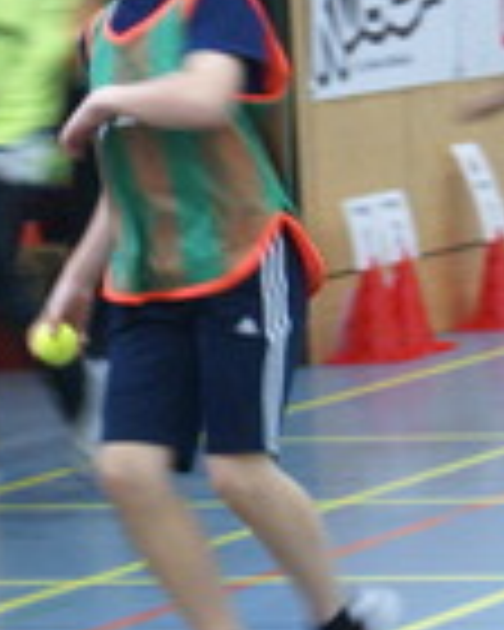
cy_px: 90
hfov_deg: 4.1
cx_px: 68
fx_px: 7085
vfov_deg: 5.1
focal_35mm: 380
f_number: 5.6
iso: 800
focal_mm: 70
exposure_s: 1/30
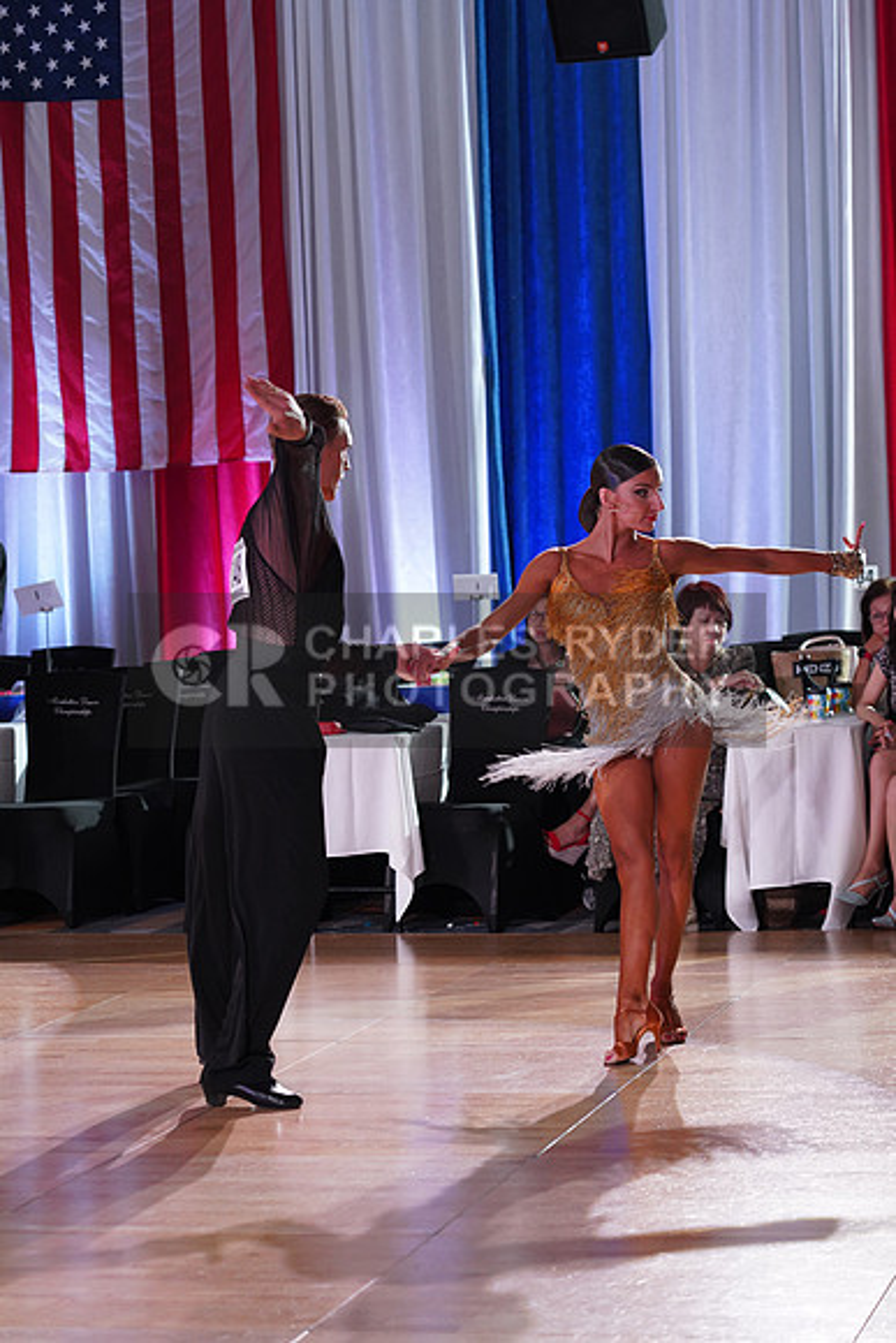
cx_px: 448
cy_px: 672
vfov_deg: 19.5
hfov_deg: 13.0
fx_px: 3917
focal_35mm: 105
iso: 1600
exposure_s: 1/160
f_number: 4.5
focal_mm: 105
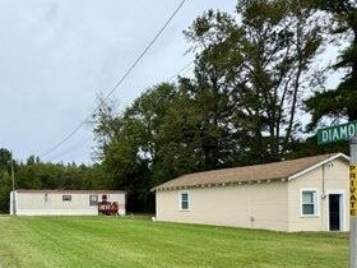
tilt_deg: +0.6
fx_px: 330
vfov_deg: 42.9
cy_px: 199
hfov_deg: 48.3
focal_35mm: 32
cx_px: 11
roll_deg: +0.0
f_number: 2.2
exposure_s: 1/1063
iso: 50
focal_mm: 2.22
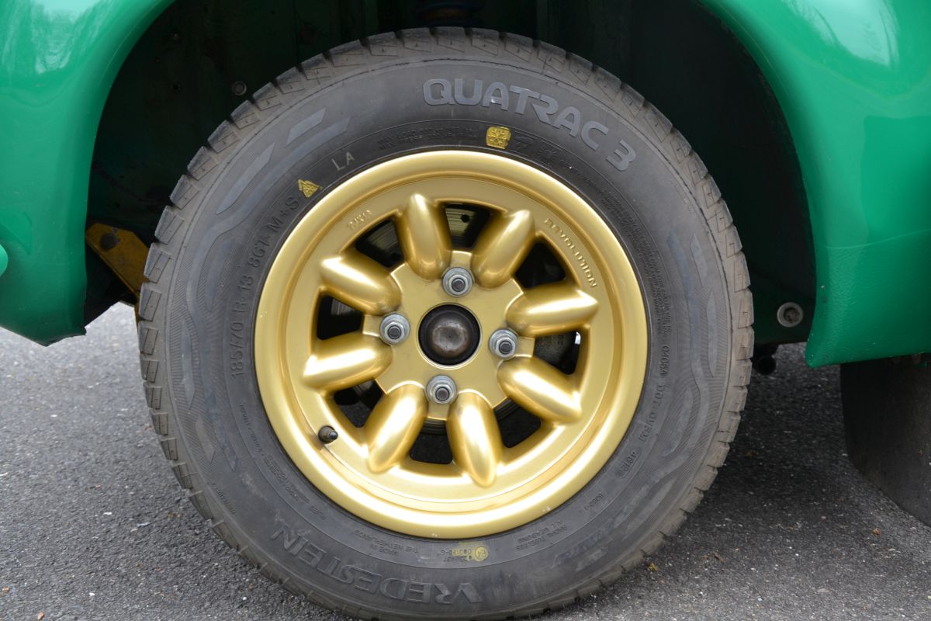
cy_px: 310
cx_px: 466
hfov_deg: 41.1
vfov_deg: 28.1
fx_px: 1241
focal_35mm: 48
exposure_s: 1/60
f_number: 5.6
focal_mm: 32
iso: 220
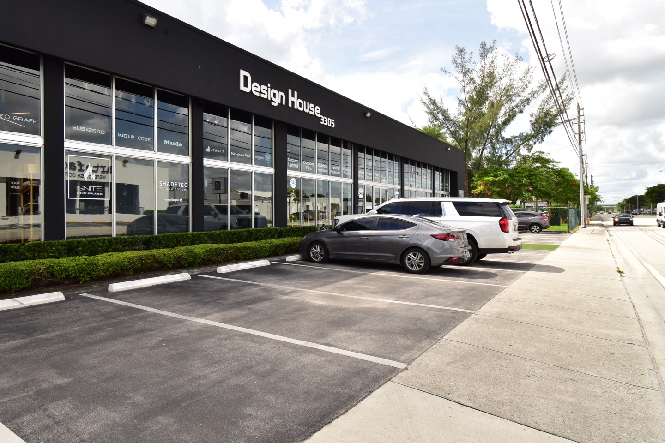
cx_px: 271
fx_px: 369
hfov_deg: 83.1
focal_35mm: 20
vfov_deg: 61.9
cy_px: 217
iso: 250
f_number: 9
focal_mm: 10
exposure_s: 1/250
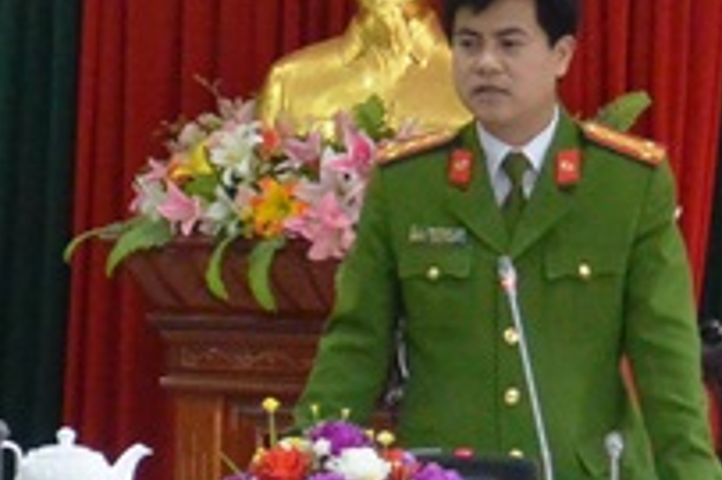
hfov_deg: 10.1
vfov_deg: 6.8
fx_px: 4048
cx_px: -114
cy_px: 414
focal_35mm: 202
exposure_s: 1/50
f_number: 4.2
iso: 800
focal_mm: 15.1
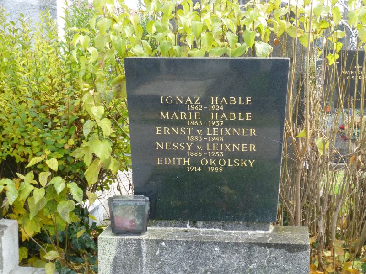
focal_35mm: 75
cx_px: 183
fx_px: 793
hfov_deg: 26.0
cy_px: 137
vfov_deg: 19.6
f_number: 5
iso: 400
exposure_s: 1/125
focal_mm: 13.3
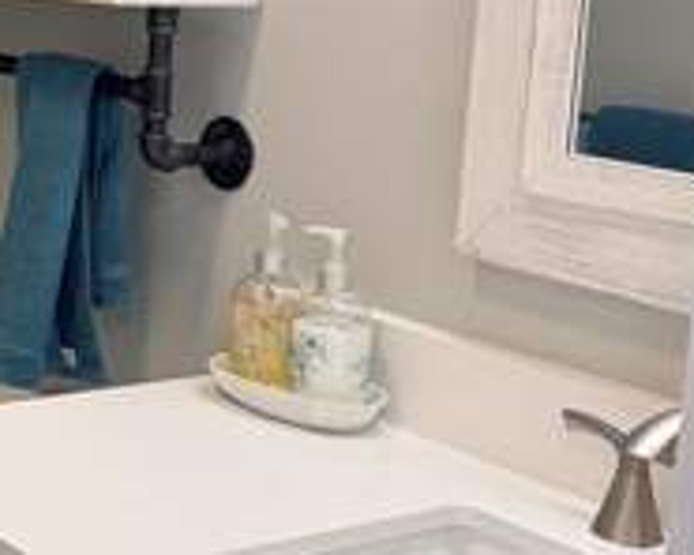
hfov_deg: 21.5
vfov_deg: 18.8
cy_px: 109
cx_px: -180
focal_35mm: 81
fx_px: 1664
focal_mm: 6.76
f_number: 1.78
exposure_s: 1/152
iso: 160
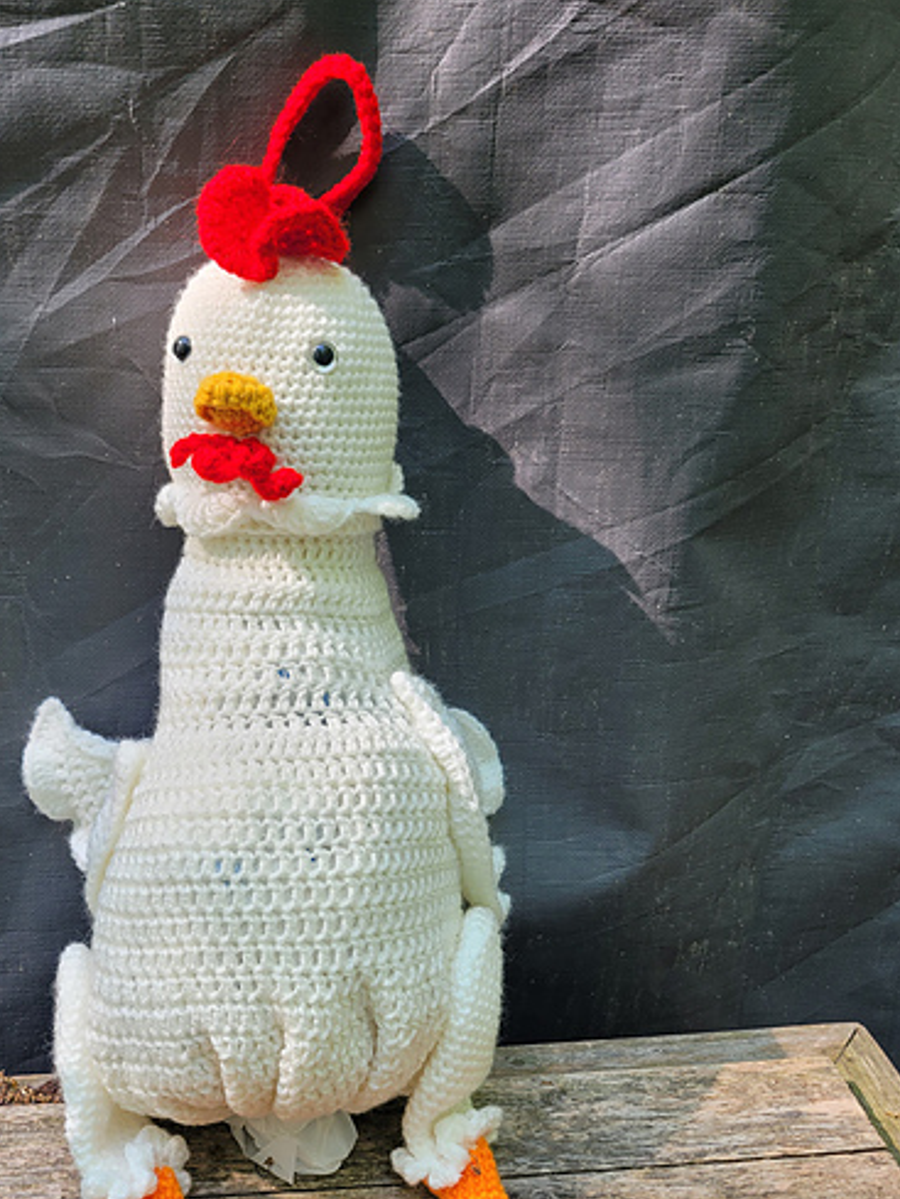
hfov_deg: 41.5
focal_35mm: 34
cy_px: 750
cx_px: 336
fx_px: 1178
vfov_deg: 53.3
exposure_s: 1/179
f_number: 1.8
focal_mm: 5.4
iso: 40
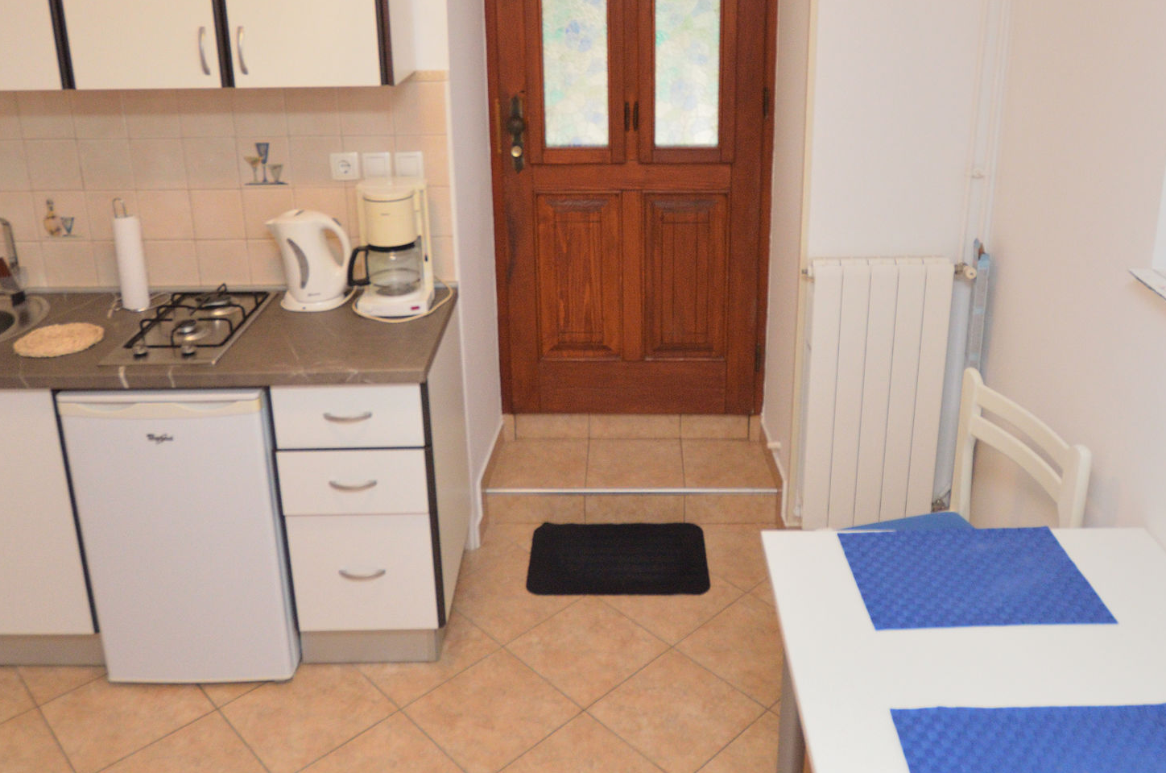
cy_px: 227
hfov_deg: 63.7
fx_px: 937
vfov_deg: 43.8
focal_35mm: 29
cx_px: 622
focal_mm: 10
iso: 1400
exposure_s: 1/60
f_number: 4
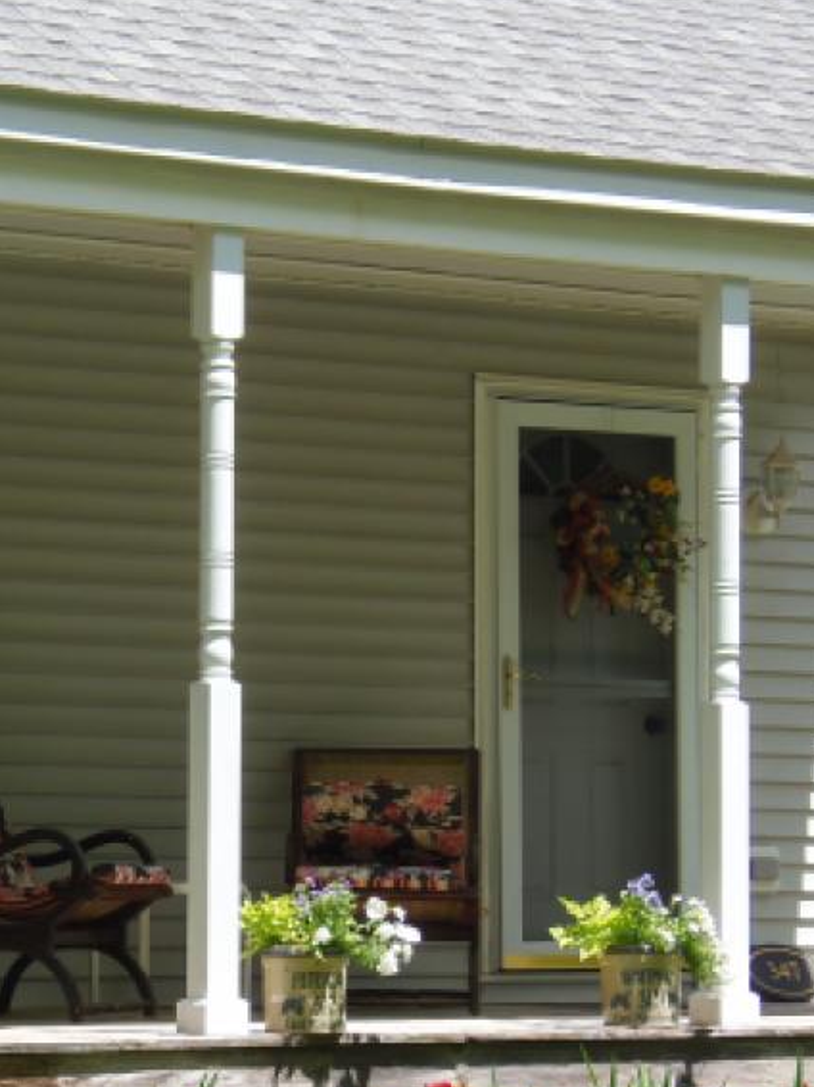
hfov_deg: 11.0
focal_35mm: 134
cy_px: 650
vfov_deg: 14.7
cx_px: 119
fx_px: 4205
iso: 64
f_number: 4.2
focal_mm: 13.7
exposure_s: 1/200
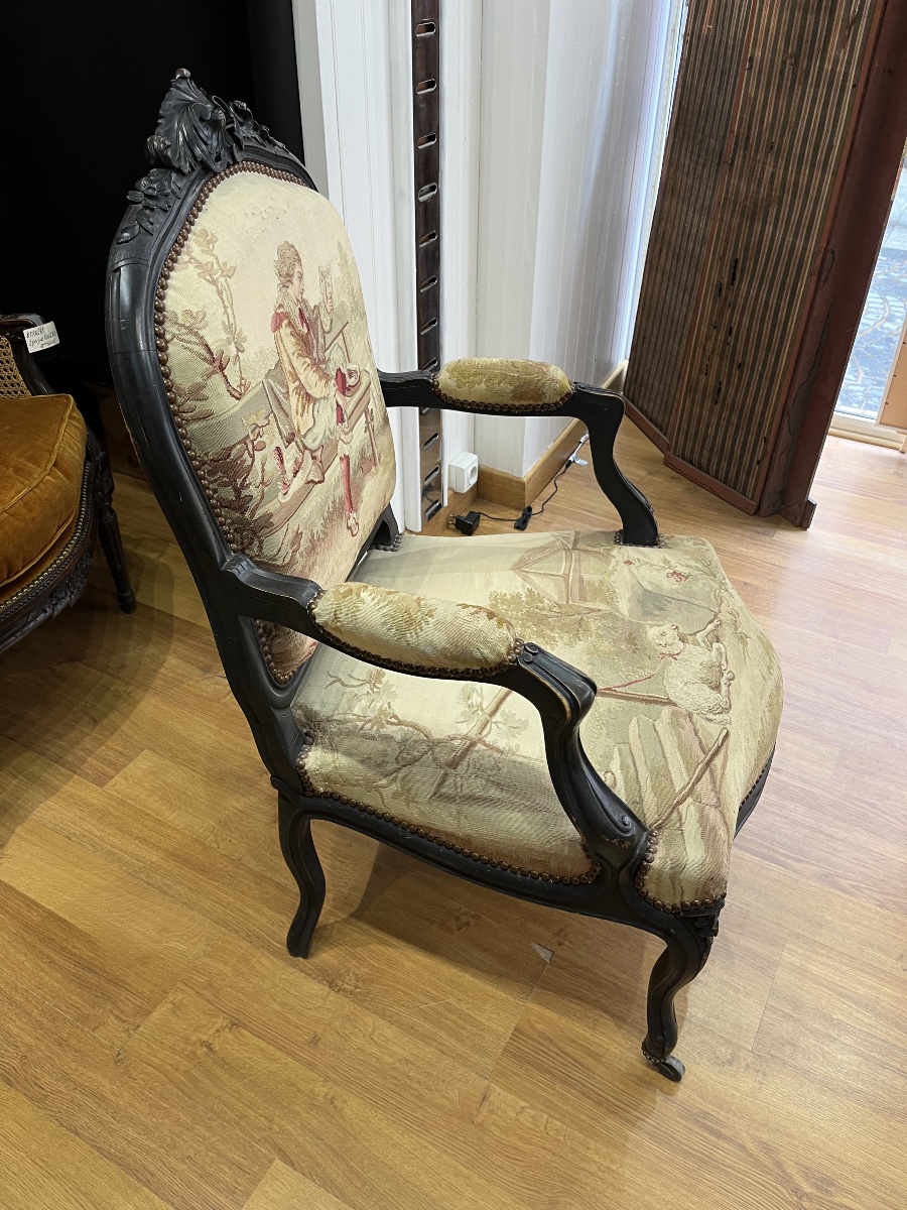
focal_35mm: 26
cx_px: 454
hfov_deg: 53.1
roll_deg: +1.4
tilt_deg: -38.1
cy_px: 605
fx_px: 908
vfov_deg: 67.3
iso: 100
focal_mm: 5.1
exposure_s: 1/50
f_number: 1.6
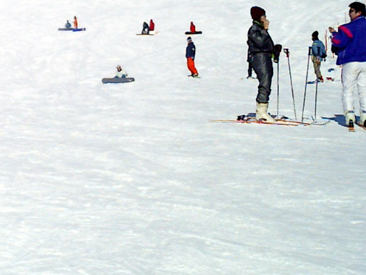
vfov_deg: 16.2
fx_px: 952
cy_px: 25
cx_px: -48
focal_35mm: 90
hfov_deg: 20.6
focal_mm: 7.5
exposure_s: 1/6400
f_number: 3.2
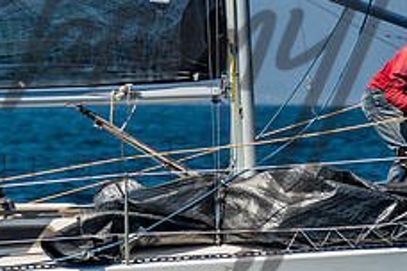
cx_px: 185
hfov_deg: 2.1
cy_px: -112
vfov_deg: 1.4
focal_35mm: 962
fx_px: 10875
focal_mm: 200
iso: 160
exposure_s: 1/400
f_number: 6.3
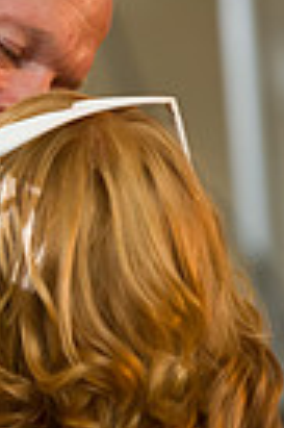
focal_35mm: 526
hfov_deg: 2.6
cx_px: -170
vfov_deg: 3.9
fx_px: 6240
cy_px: 156
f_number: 3.2
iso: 1600
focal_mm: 160
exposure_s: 1/125
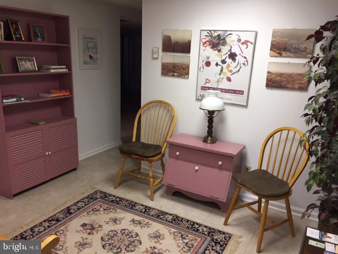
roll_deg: -0.6
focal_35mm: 29
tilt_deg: -15.3
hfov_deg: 61.7
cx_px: 169
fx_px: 283
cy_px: 127
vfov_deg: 48.2
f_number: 2.2
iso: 64
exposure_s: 1/30
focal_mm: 4.15
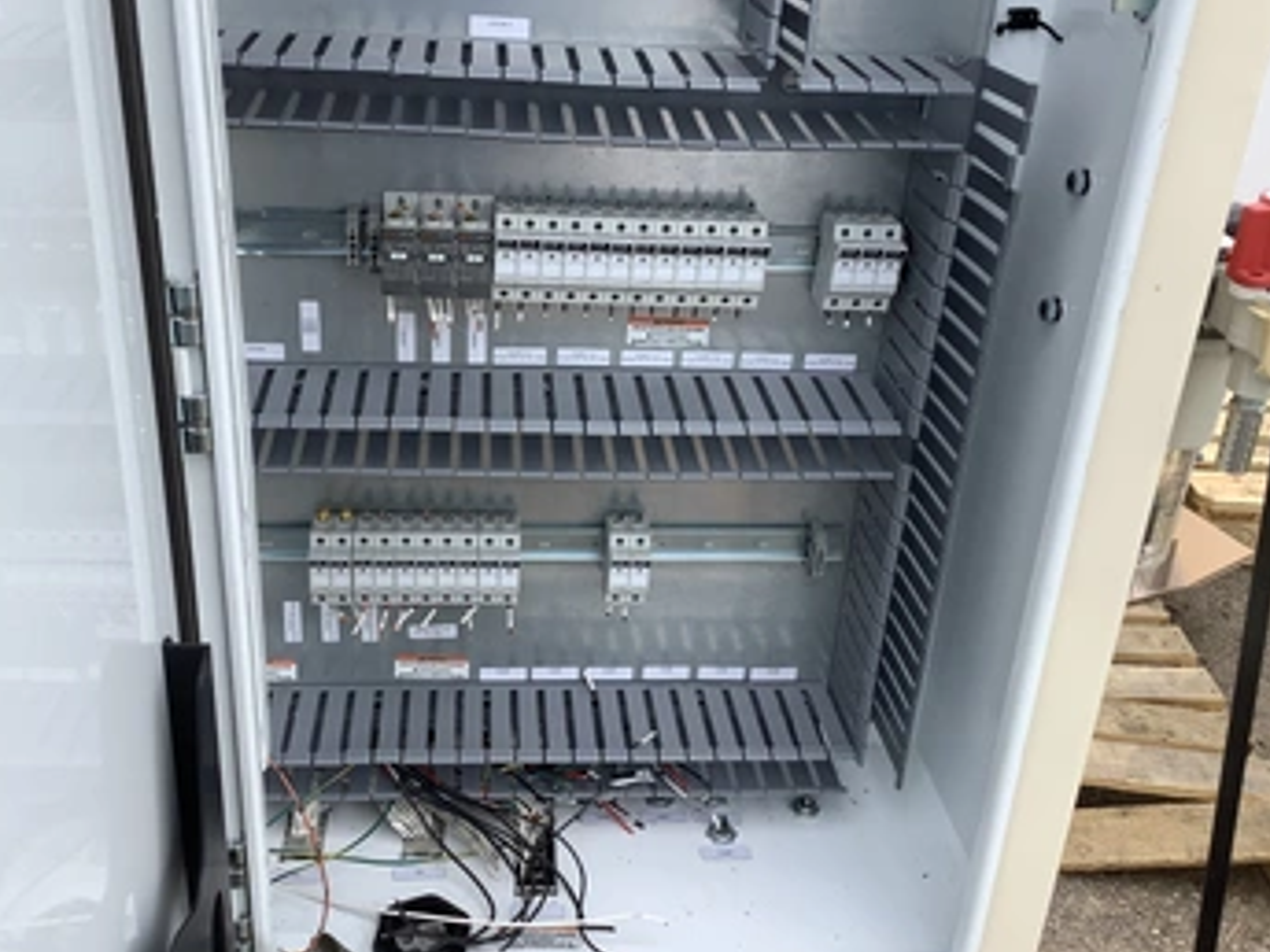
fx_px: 1321
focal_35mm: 36
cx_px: 569
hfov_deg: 51.3
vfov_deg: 39.6
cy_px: 432
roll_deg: -1.9
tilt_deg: -24.3
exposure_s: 1/338
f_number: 2.4
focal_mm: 3.3
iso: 25
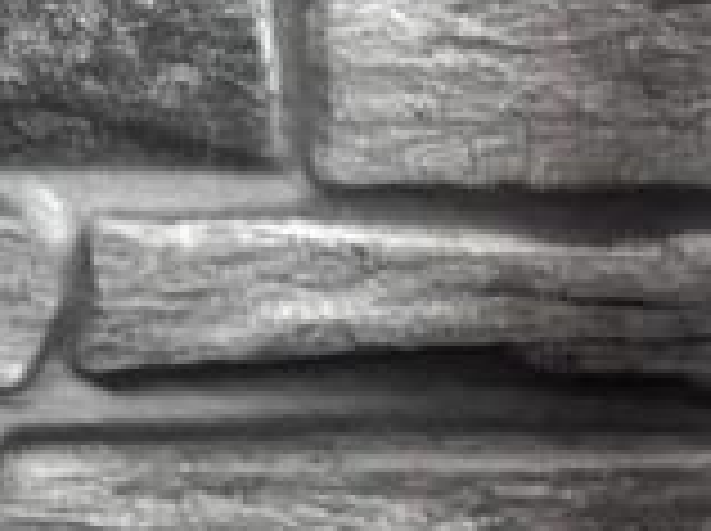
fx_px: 3466
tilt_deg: -30.7
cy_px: 590
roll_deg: -0.5
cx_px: 1508
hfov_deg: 10.6
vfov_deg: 8.7
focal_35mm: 169
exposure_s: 1/40
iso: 640
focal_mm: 5.96
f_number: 1.6
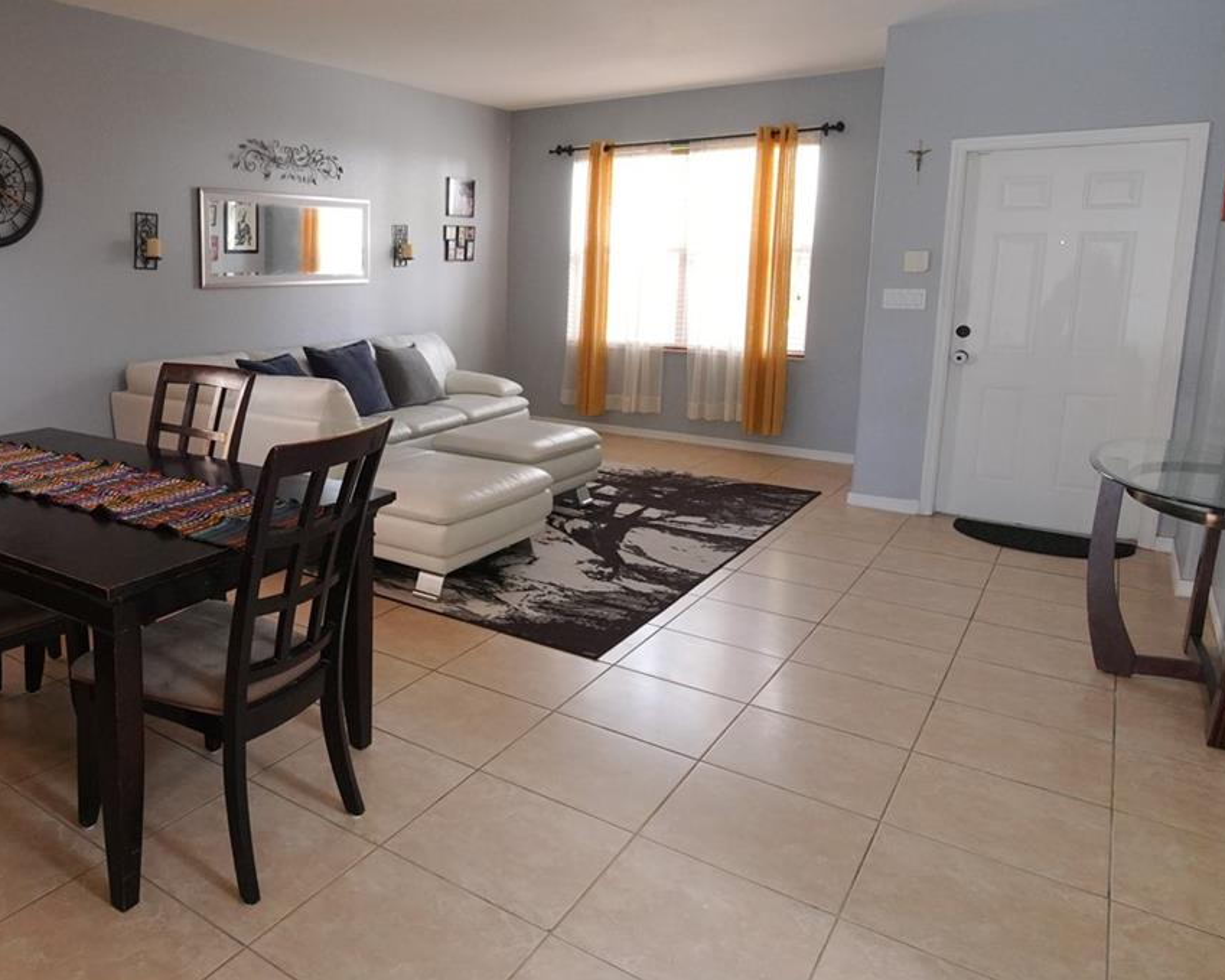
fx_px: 866
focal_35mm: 24
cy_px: 400
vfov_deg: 58.6
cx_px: 320
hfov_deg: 66.6
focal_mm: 9
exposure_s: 1/50
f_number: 5.6
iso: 2000
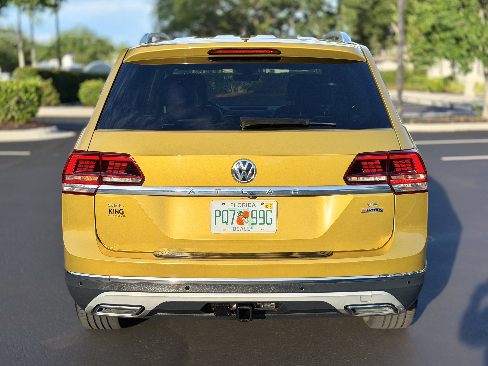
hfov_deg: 39.7
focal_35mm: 48
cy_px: 183
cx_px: 244
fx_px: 677
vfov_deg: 30.3
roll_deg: +1.1
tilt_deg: -7.9
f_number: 1.78
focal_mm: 6.76
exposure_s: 1/2342
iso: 100
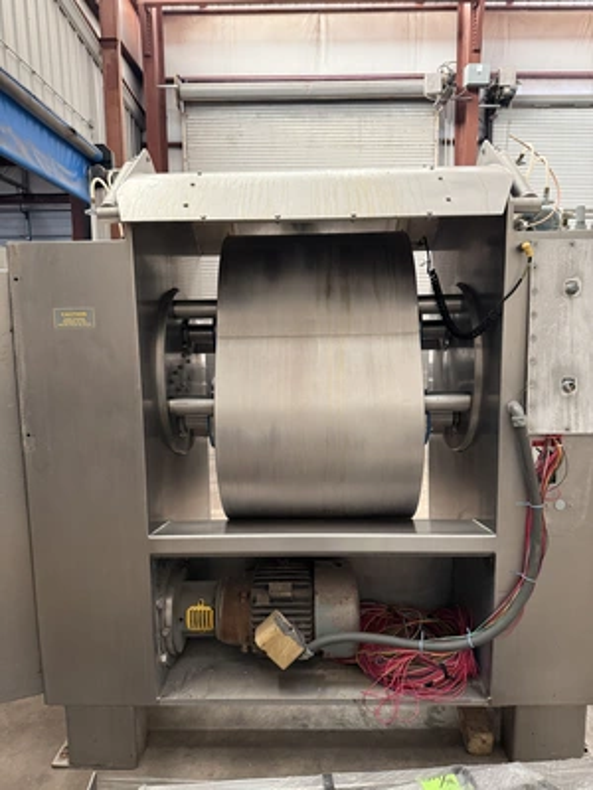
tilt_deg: -7.7
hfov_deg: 56.8
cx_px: 296
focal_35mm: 24
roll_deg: +1.2
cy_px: 395
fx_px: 548
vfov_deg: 71.6
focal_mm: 6.76
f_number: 1.78
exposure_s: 1/60
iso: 320
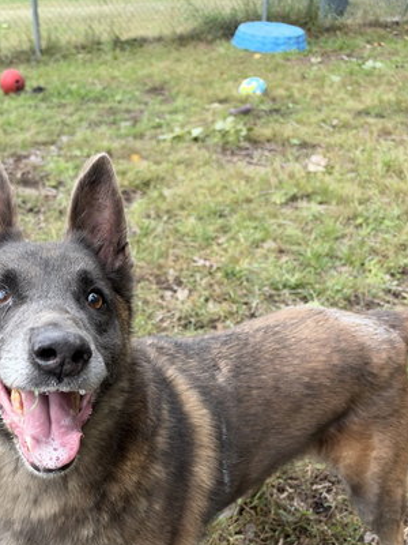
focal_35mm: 40
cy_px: 405
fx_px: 629
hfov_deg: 35.4
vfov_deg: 45.3
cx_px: 121
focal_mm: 6.93
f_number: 1.8
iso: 64
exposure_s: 1/631
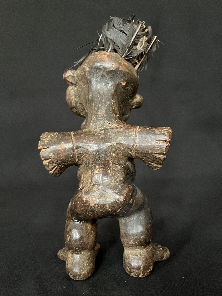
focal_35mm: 26
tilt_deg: -1.7
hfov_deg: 53.1
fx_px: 222
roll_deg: +1.6
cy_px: 148
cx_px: 111
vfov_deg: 67.3
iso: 500
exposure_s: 1/42
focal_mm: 5.1
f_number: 1.6
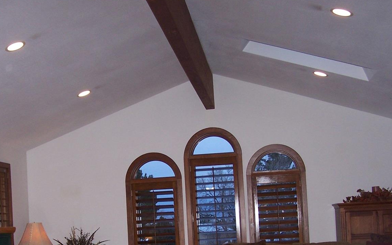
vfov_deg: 22.8
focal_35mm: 56
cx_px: 172
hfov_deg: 36.2
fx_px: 598
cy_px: 200
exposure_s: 1/60
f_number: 2.8
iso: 140
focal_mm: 6.3
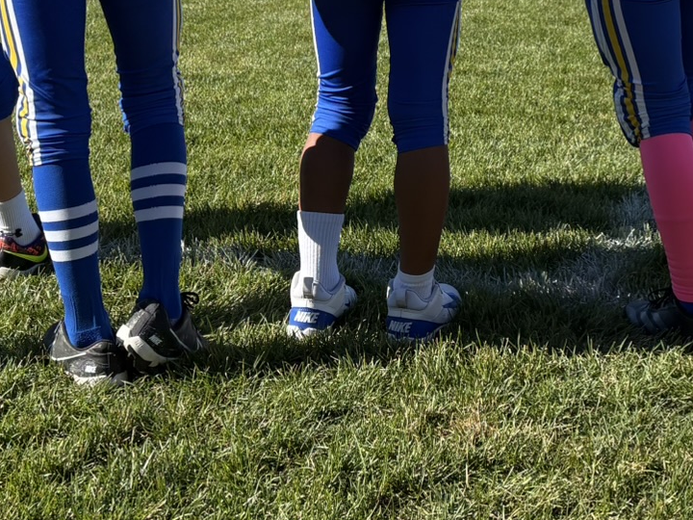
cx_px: 379
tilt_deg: -2.2
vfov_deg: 18.9
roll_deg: +1.9
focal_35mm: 74
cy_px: -87
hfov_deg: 26.3
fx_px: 1481
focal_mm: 5.96
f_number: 1.6
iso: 50
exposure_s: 1/2639
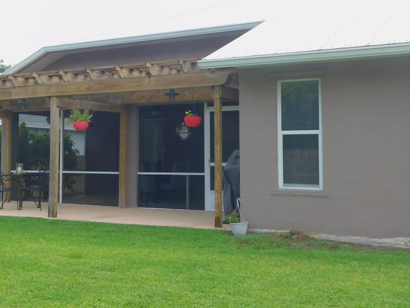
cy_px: 118
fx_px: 628
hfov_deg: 35.9
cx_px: 143
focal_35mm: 53
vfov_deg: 27.4
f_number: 3.6
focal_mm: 7.1
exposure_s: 1/200
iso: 125
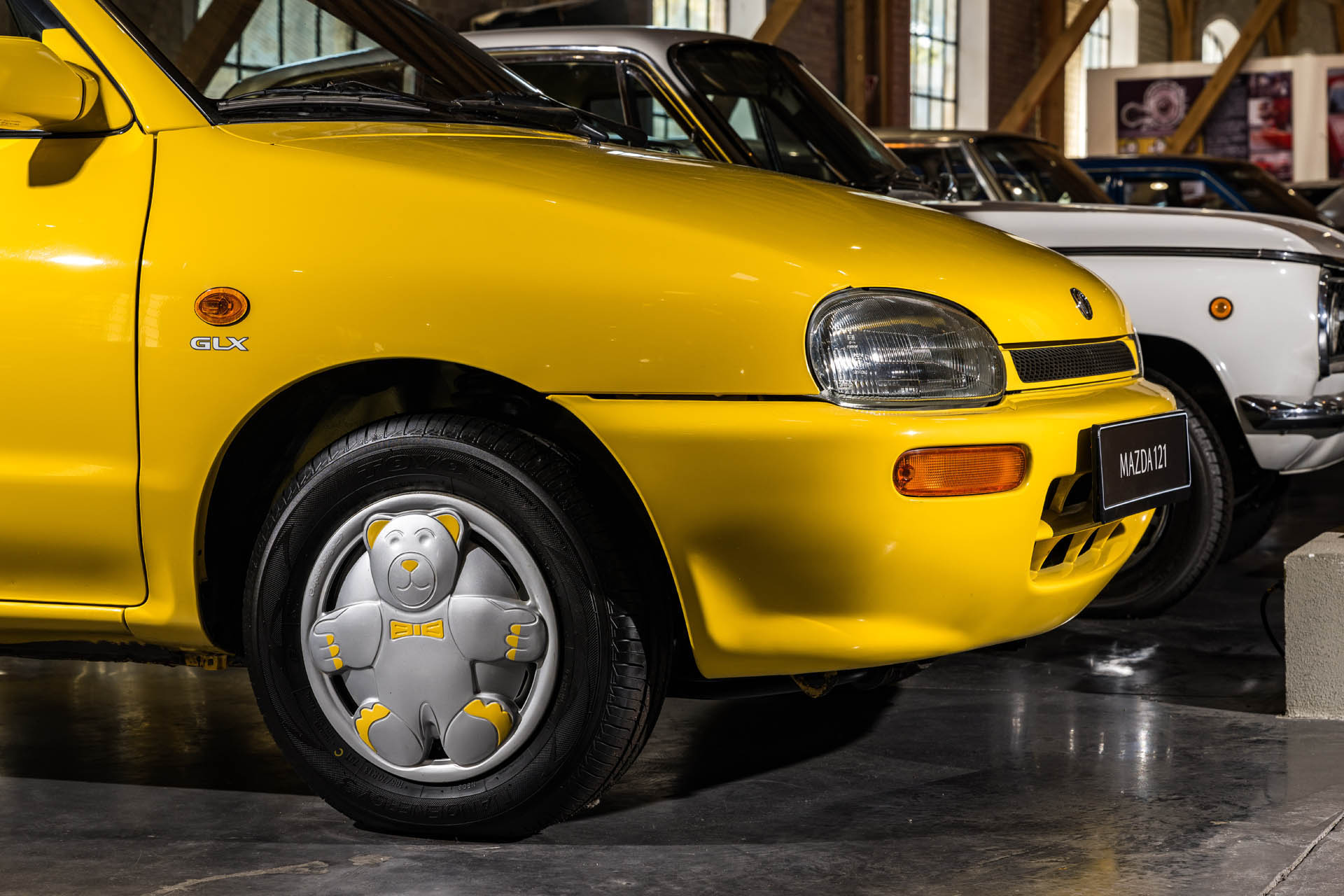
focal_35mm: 70
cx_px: 672
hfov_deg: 28.8
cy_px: 448
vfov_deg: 19.5
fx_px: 2613
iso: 100
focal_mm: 70
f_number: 8
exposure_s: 1/30
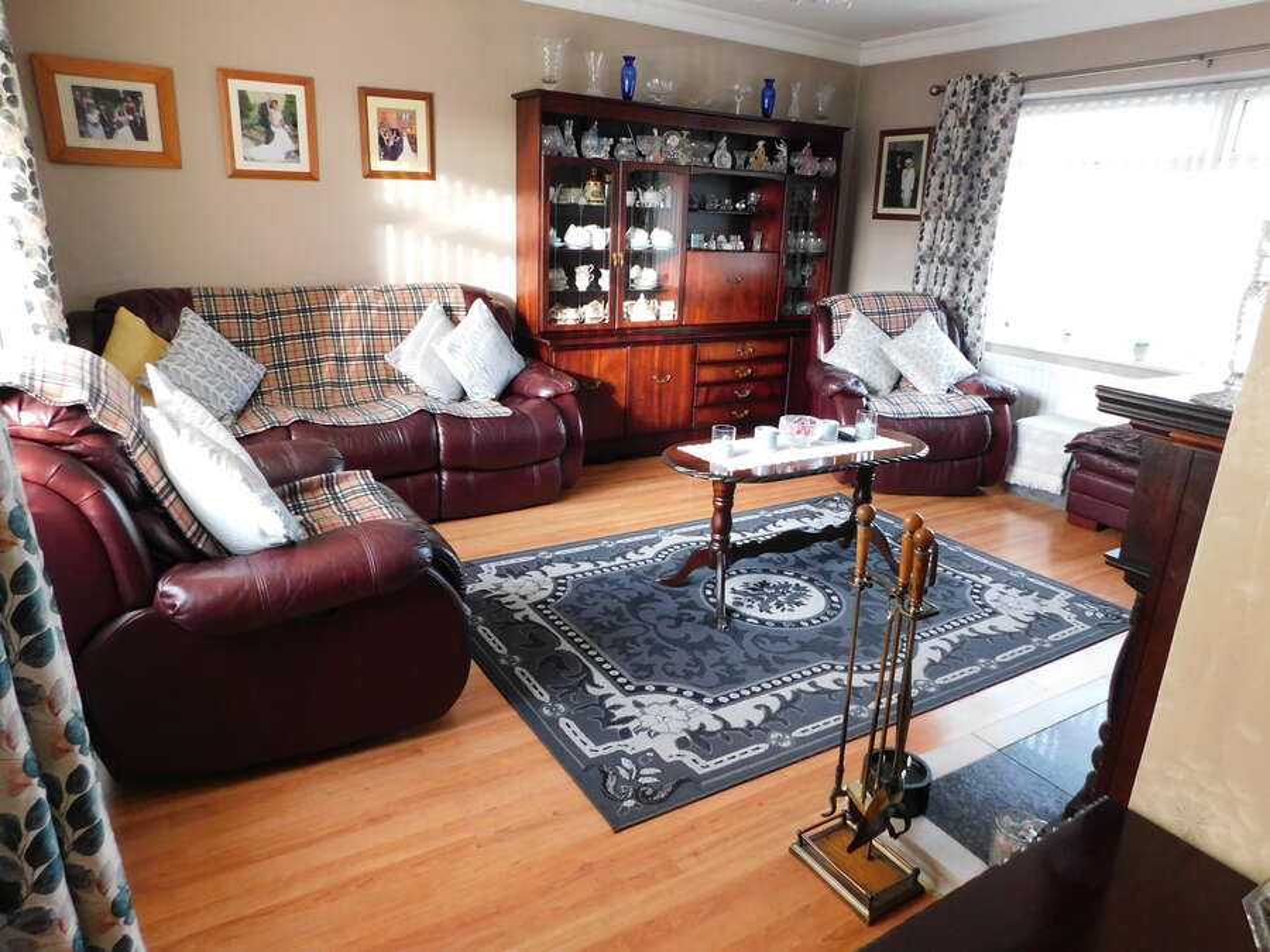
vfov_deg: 58.9
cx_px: 635
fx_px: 844
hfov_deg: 73.9
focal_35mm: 23
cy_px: 476
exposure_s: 1/30
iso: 400
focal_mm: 4
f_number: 3
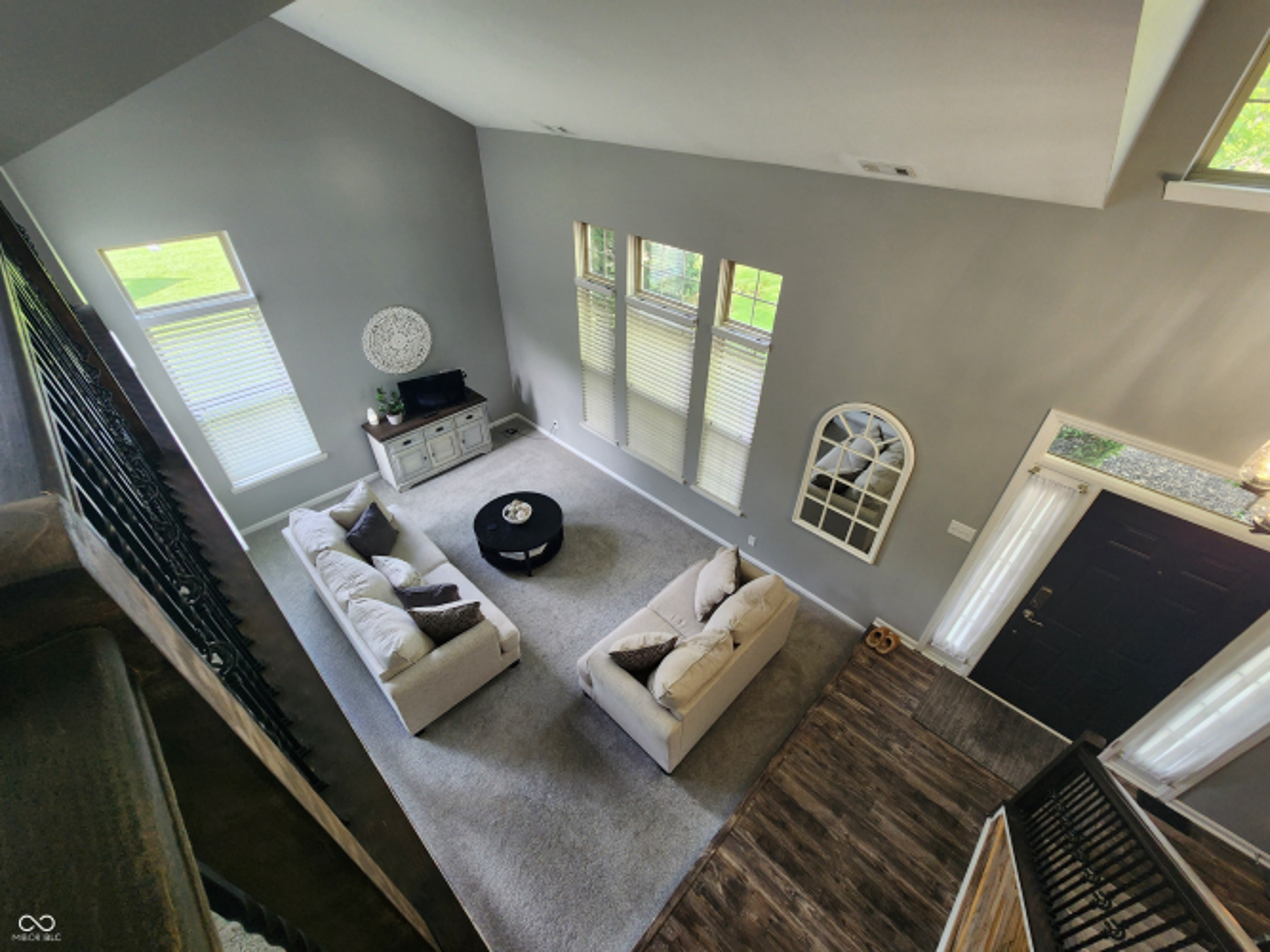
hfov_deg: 106.2
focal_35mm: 13
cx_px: 635
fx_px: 477
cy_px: 476
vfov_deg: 89.9
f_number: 2.2
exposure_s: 1/60
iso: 160
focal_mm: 2.2
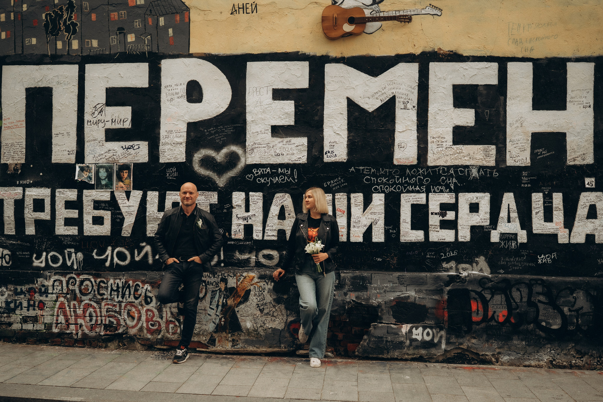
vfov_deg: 34.0
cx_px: 297
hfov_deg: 49.4
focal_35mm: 39
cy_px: 225
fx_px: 656
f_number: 3.2
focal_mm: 35
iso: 320
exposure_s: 1/500
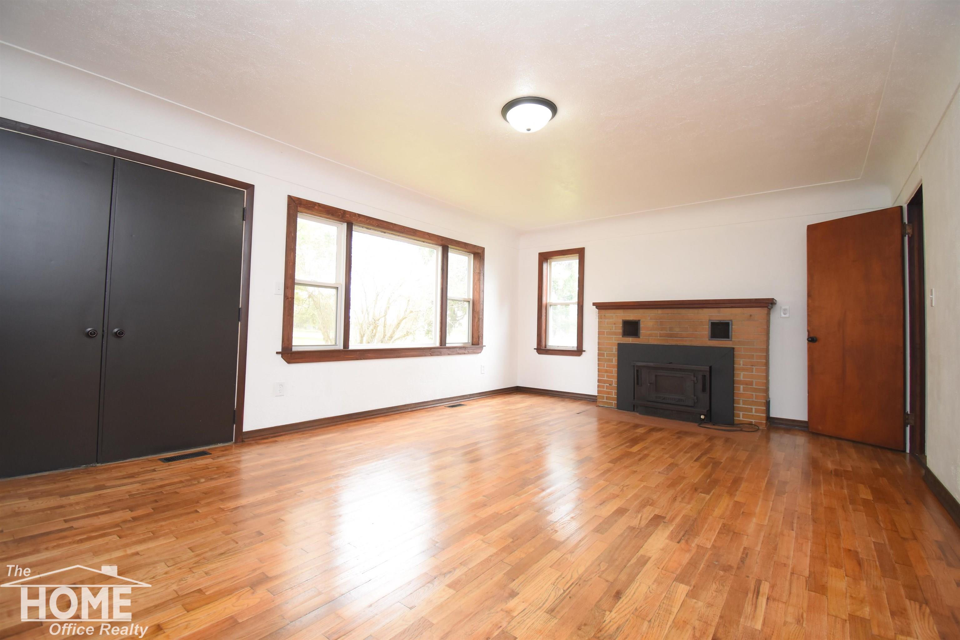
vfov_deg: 77.3
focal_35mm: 15
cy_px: 320
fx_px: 400
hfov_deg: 100.4
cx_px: 480
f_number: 4.5
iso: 800
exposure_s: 1/60
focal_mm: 10
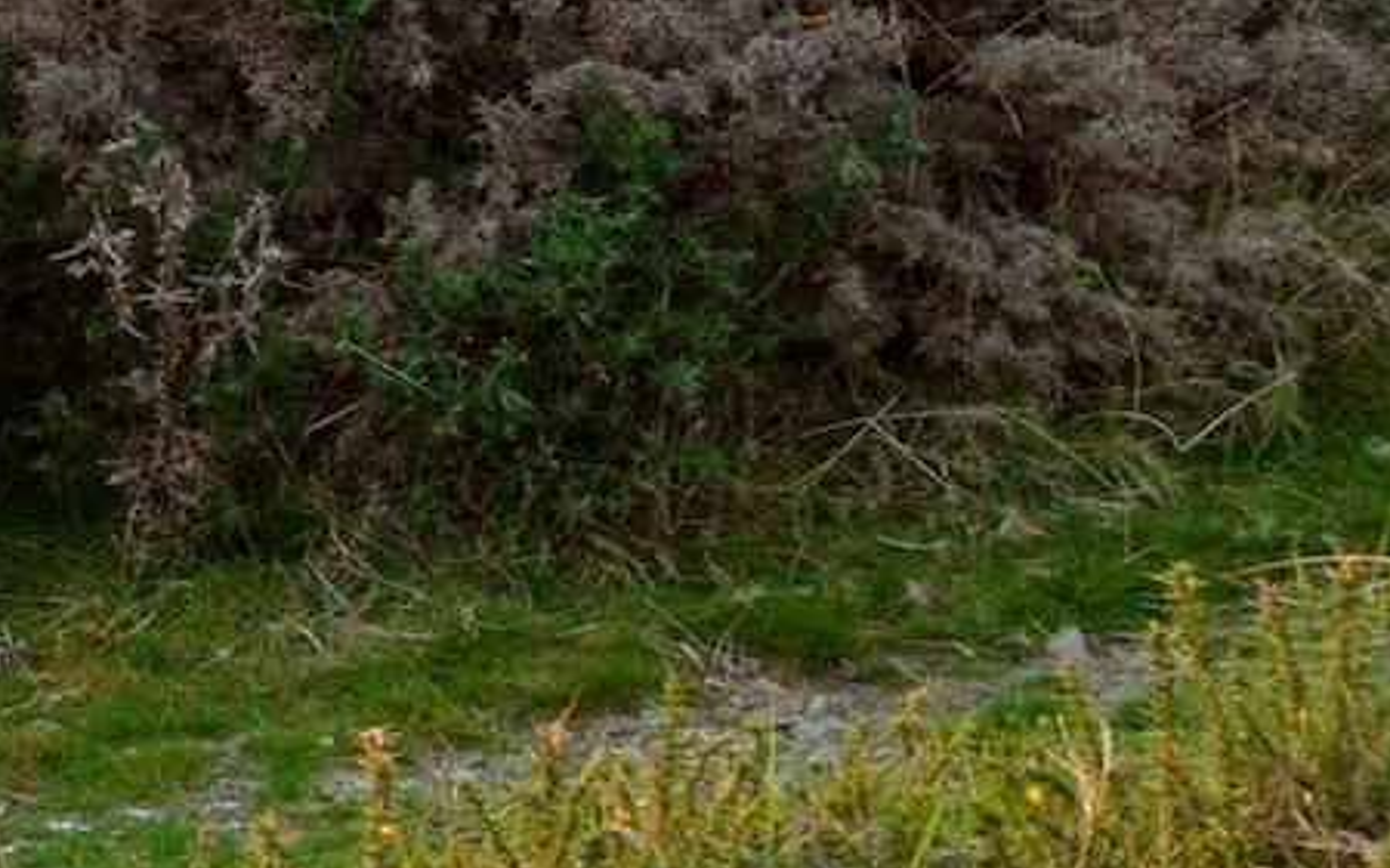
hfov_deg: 9.4
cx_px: -3353
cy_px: -371
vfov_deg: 8.9
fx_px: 5454
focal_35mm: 144
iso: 100
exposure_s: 1/10
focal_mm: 18
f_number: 11
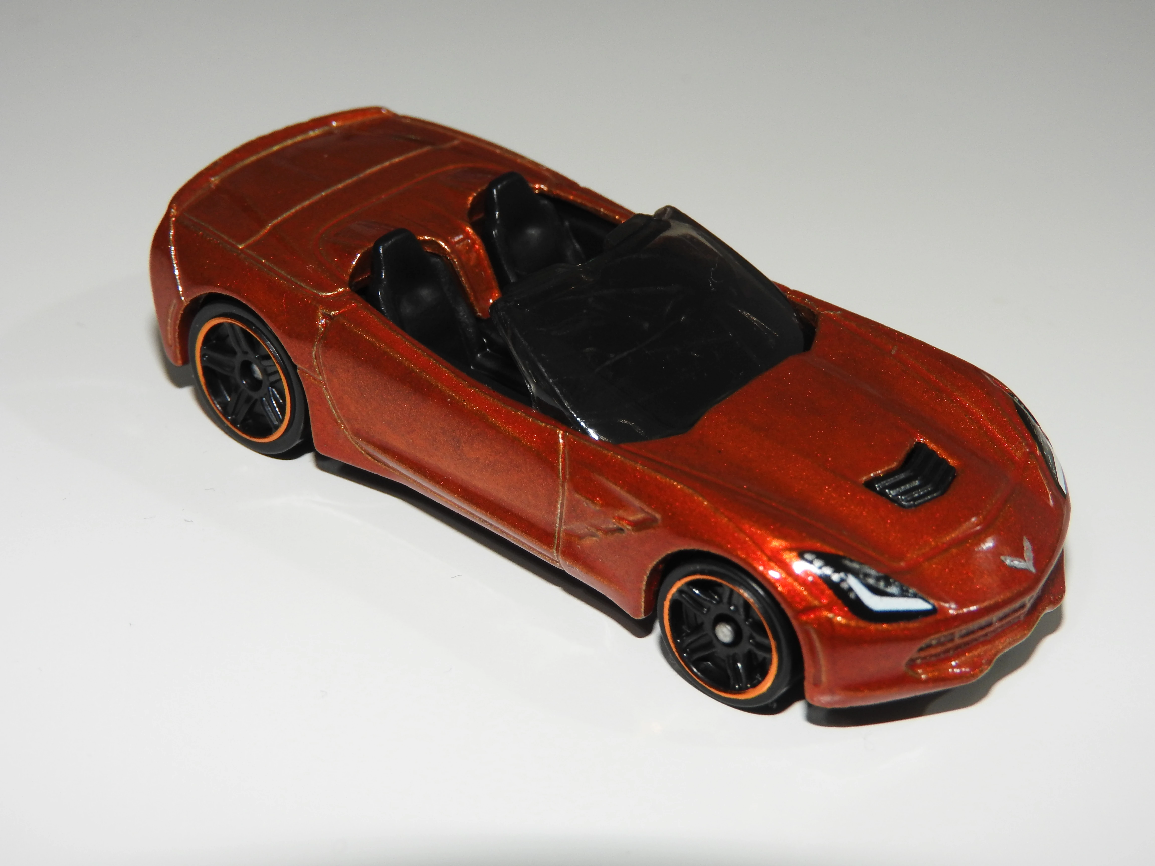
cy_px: 433
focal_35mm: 70
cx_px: 578
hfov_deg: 27.8
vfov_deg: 21.0
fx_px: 2336
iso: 200
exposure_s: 1/30
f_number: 5
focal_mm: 12.5
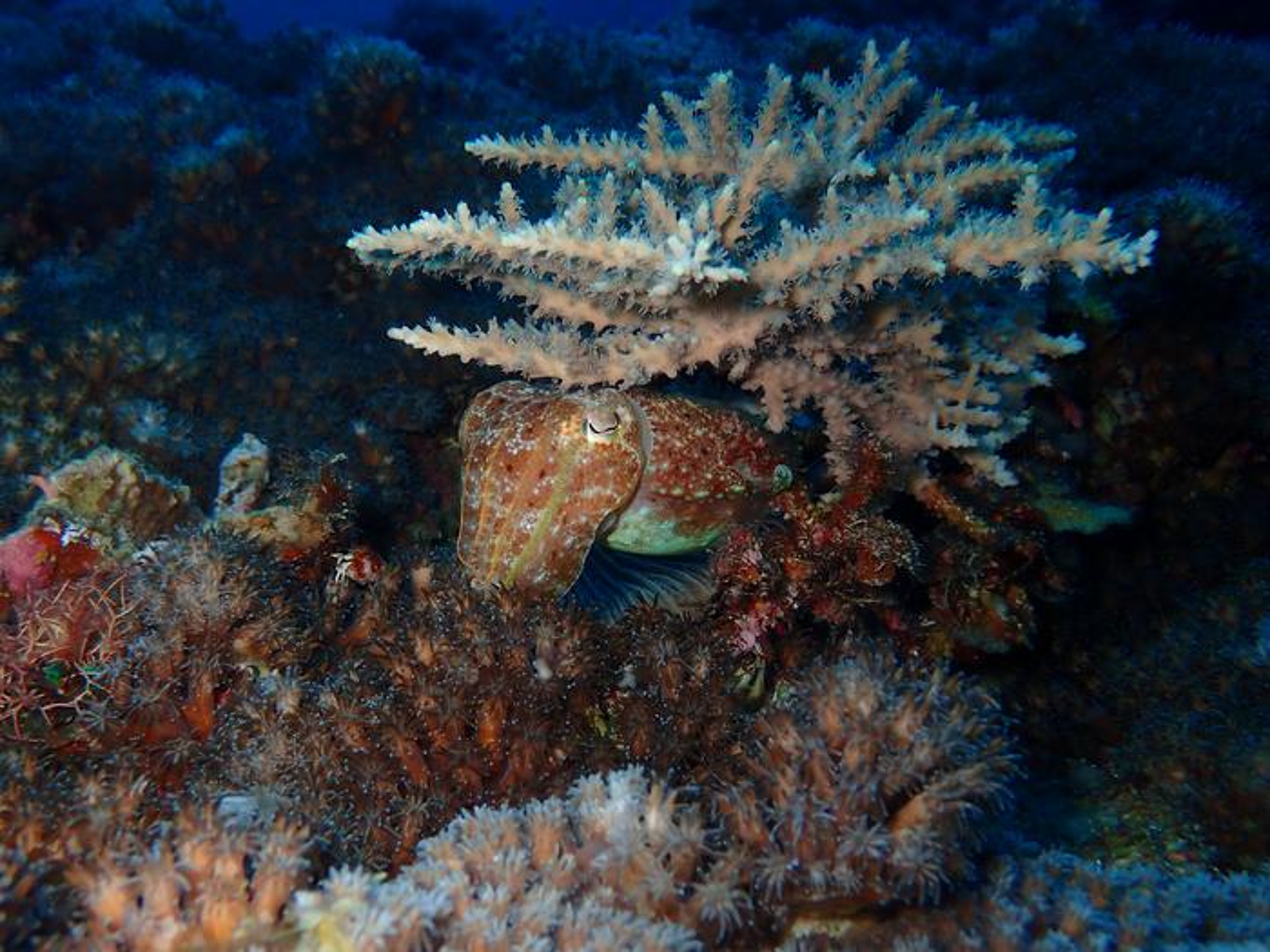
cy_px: 476
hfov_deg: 52.6
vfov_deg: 40.7
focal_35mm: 35
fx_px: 1284
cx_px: 635
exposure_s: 1/60
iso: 200
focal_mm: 6.42
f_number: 3.5
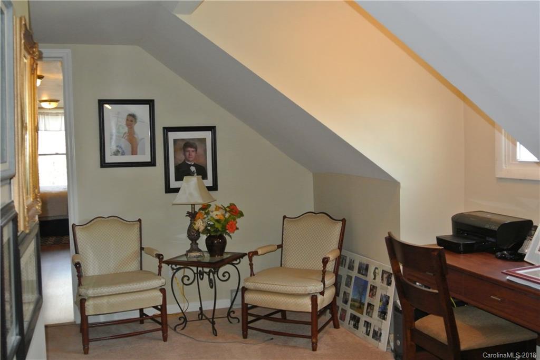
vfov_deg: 34.3
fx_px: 585
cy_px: 180
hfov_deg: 49.5
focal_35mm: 39
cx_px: 270
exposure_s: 1/60
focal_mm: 14.5
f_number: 4
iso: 800
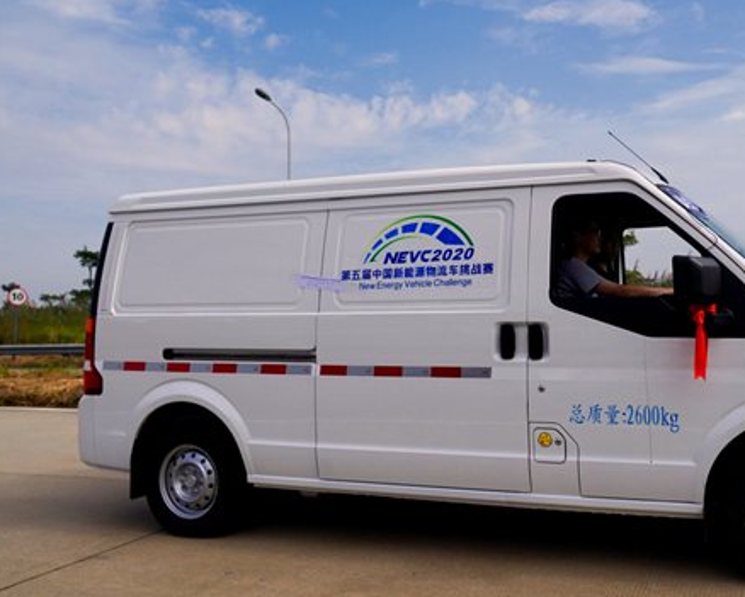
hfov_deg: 49.0
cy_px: 260
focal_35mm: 36
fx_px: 794
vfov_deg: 41.1
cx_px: 520
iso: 320
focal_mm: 24
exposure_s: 1/4000
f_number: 5
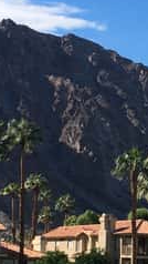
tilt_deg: +8.8
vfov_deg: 15.8
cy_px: 144
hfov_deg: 8.5
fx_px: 948
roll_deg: +0.4
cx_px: 287
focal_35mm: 136
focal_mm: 4.15
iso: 25
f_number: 2.2
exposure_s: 1/1304
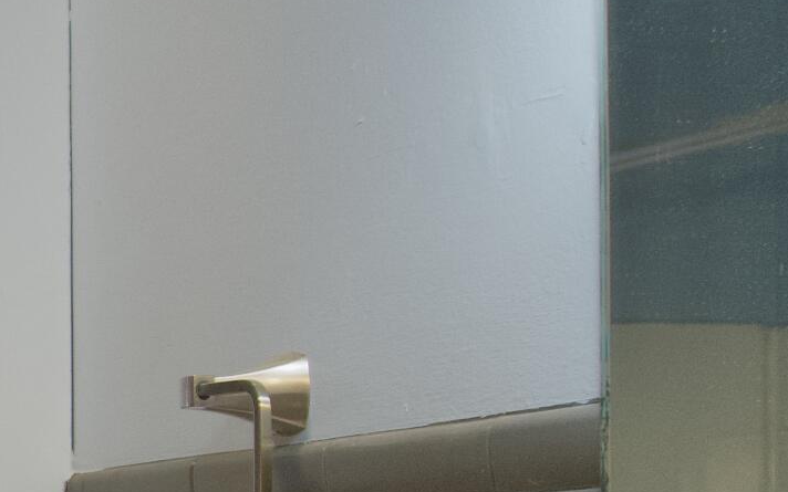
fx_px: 2212
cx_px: -661
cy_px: 667
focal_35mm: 103
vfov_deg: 12.3
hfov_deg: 16.6
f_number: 4
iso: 1000
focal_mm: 16
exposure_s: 1/160
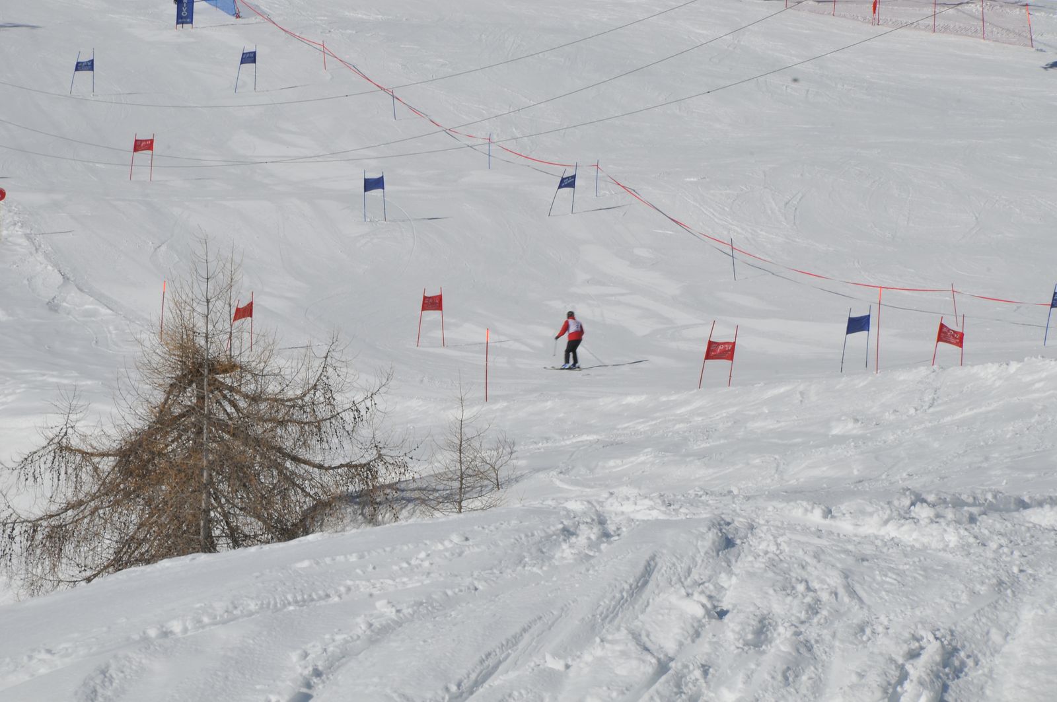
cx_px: 528
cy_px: 351
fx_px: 8798
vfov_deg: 4.6
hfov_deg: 6.9
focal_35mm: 300
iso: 200
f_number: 25
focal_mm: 200
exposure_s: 1/200
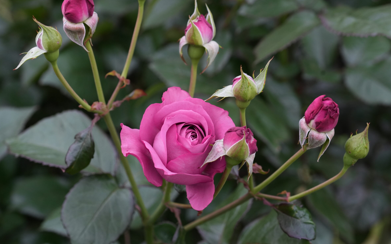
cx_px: 191
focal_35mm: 110
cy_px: 106
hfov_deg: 18.9
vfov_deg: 11.9
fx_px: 1172
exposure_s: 1/500
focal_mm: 100
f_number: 5.6
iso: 2000
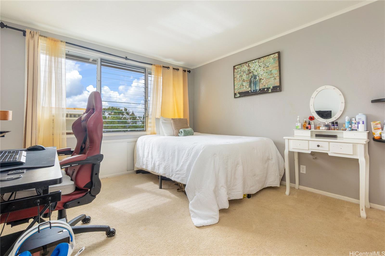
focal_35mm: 15
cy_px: 128
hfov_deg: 100.4
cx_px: 192
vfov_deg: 77.3
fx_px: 160
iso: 100
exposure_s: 1/125
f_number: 8
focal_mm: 10
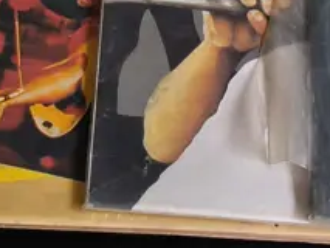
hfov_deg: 15.1
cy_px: -245
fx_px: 1240
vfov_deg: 10.5
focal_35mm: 130
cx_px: 104
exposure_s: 1/120
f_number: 2
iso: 64
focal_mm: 2.87
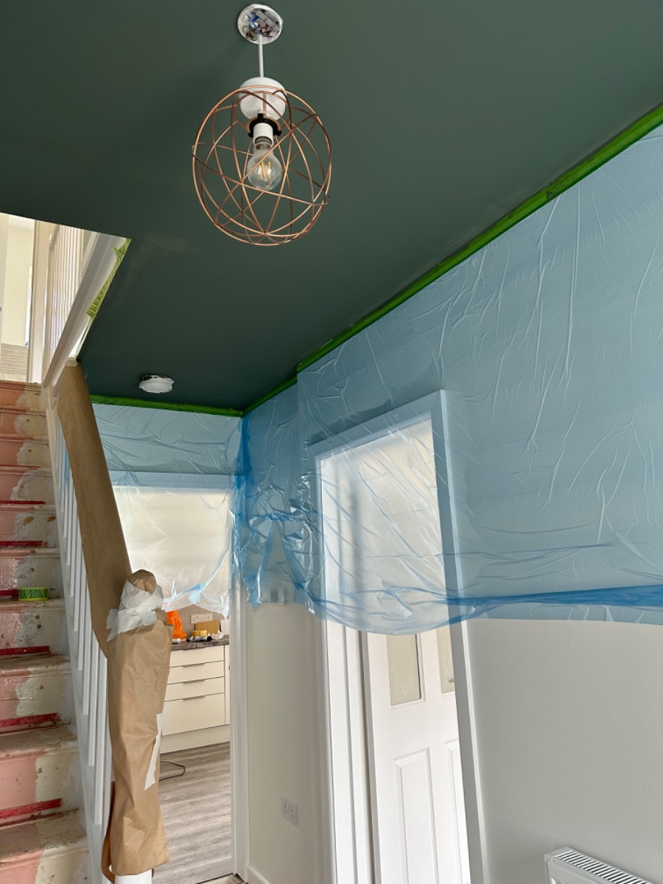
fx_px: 613
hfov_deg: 56.8
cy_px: 442
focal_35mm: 24
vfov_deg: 71.6
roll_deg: +2.5
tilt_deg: +11.7
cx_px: 332
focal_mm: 6.86
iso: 200
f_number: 1.78
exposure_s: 1/121
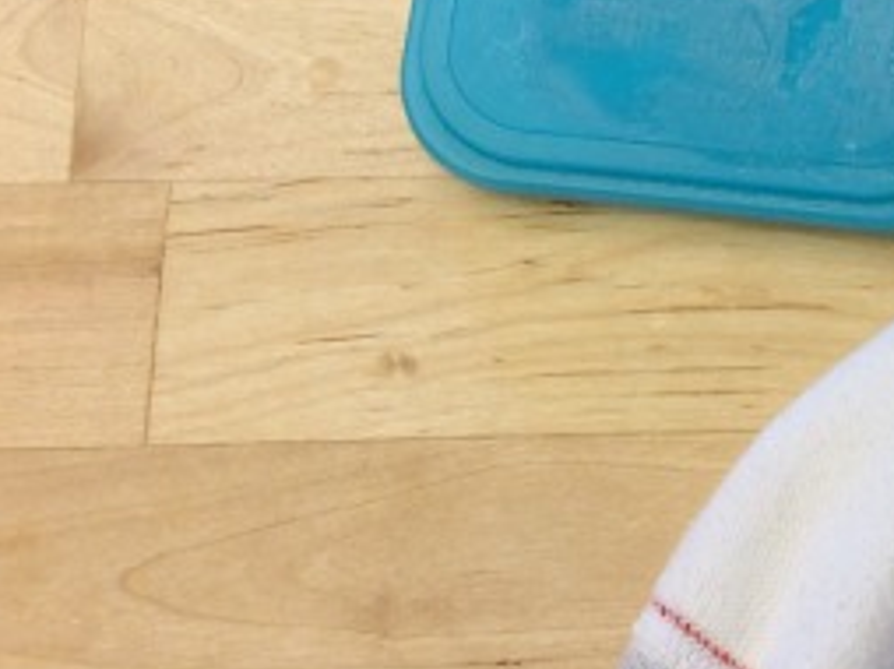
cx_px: 1052
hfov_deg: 22.6
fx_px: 2064
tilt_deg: -74.6
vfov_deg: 18.3
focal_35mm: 80
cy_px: 195
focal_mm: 4.15
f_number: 2.2
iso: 40
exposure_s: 1/60
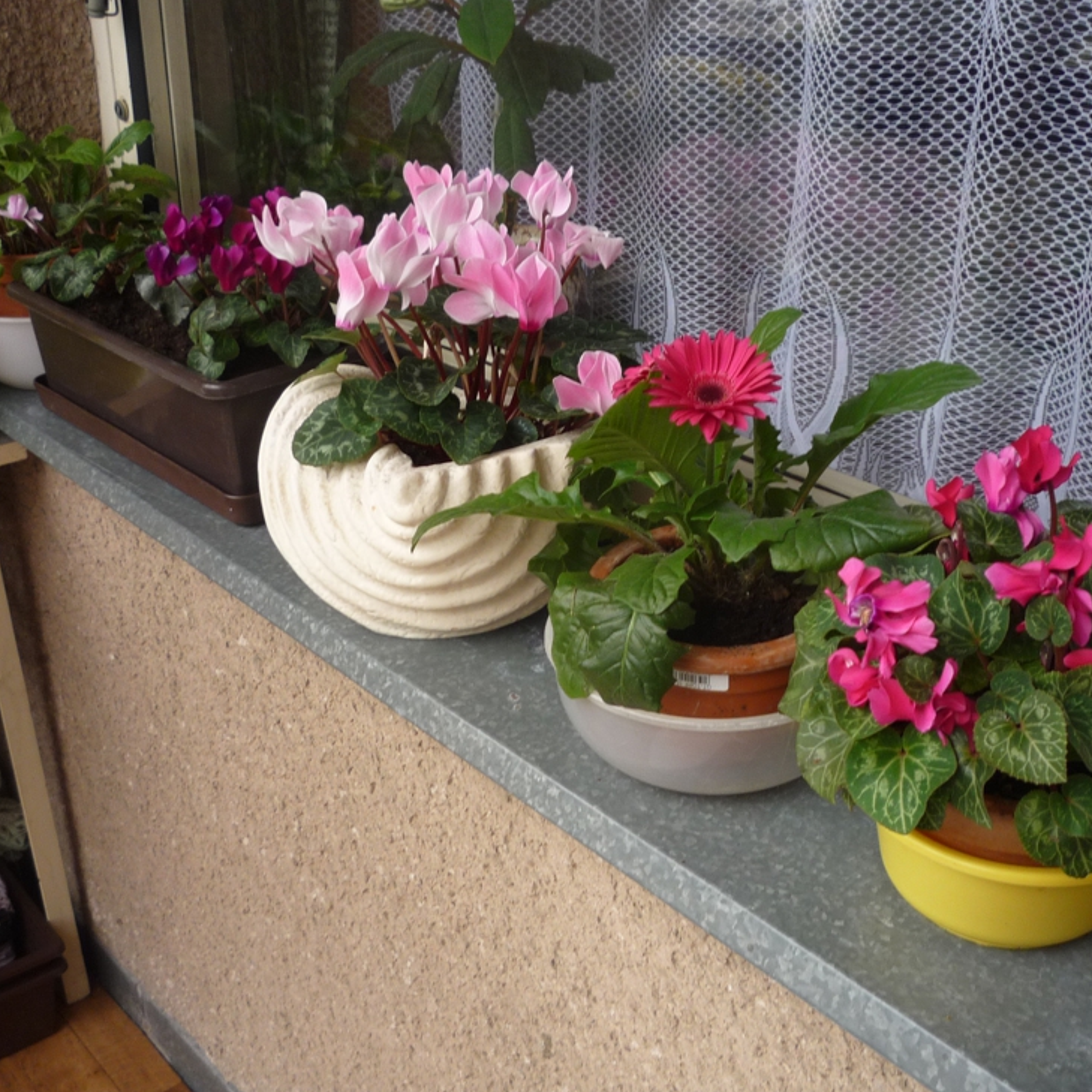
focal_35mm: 38
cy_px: 547
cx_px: 621
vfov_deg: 43.9
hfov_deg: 43.8
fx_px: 1356
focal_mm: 5.2
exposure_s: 1/80
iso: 100
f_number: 3.5
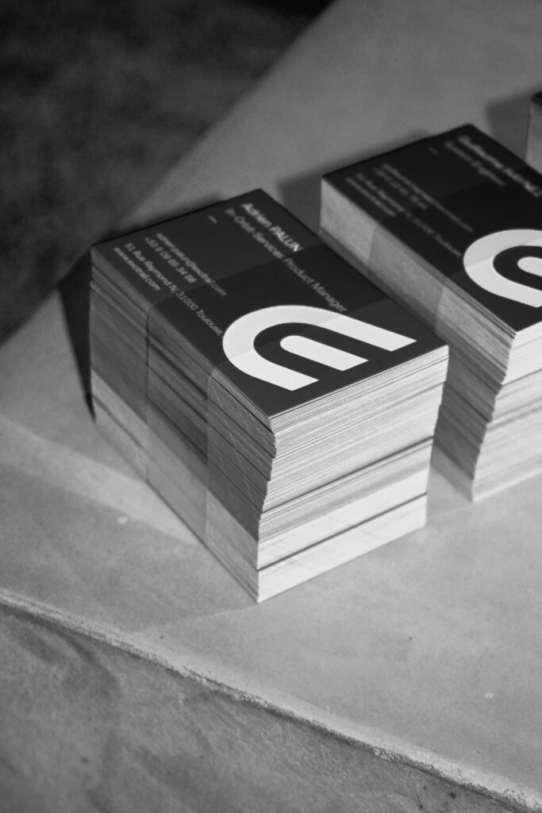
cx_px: 271
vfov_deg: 24.6
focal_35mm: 82
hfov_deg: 16.6
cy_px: 406
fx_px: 1862
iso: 640
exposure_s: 1/125
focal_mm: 55
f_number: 5.6
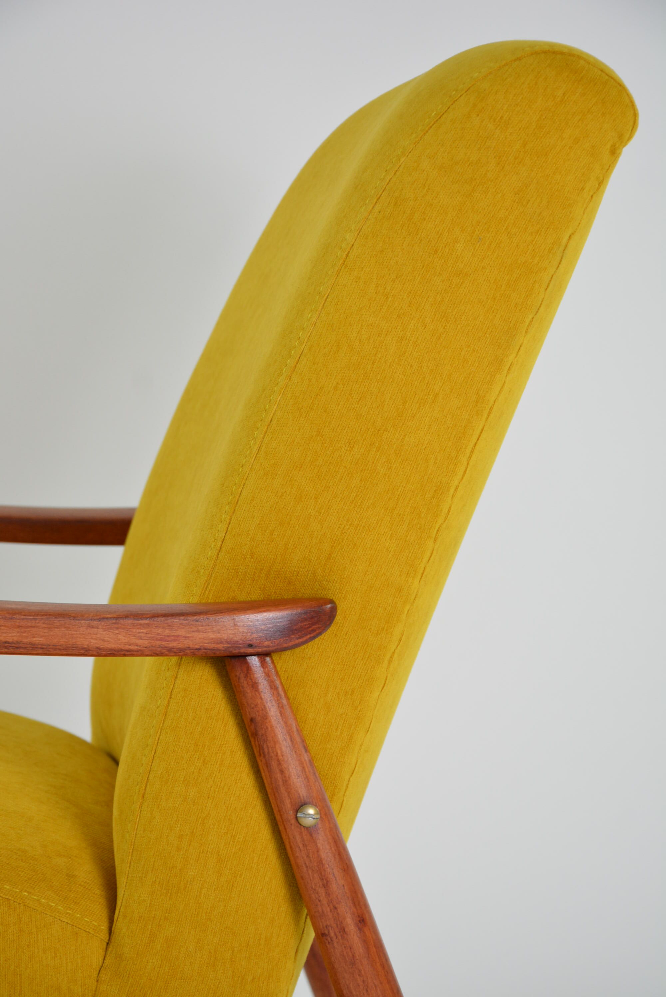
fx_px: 2742
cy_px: 498
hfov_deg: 13.8
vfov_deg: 20.6
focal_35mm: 99
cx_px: 333
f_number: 5.6
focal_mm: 66
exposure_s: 1/125
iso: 720
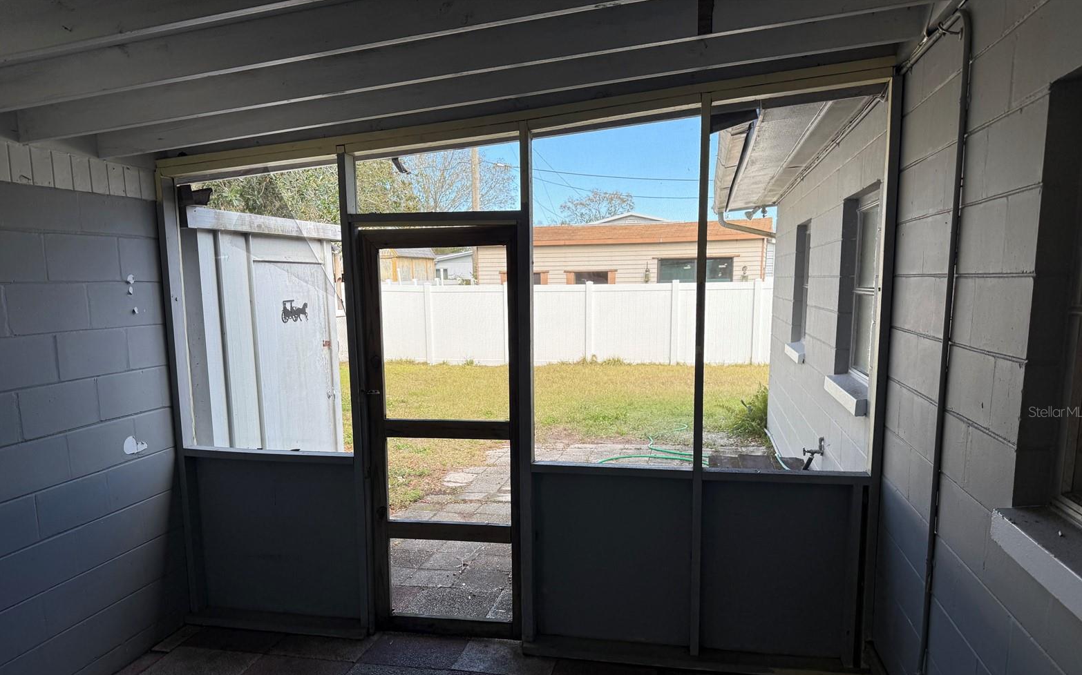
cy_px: 411
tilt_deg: -9.0
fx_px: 767
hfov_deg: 70.4
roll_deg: +0.3
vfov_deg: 47.2
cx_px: 541
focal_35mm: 26
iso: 80
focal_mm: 6.76
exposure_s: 1/575
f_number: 1.78
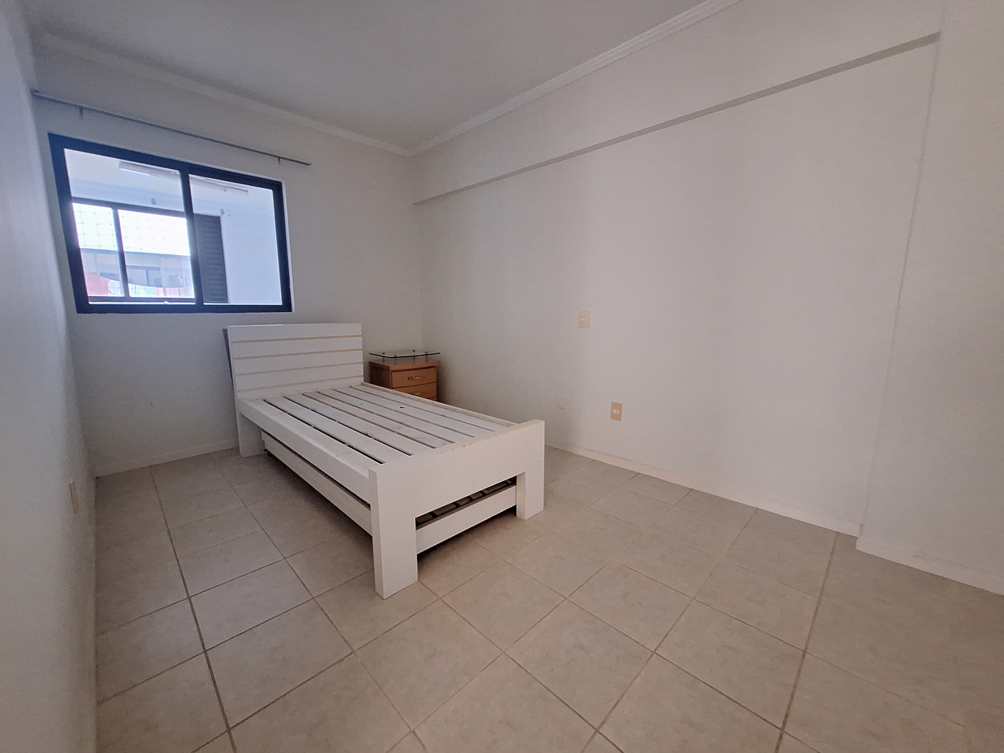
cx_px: 502
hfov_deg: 106.2
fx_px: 377
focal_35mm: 13
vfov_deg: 89.9
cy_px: 376
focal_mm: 1.74
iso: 400
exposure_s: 1/24
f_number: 2.2
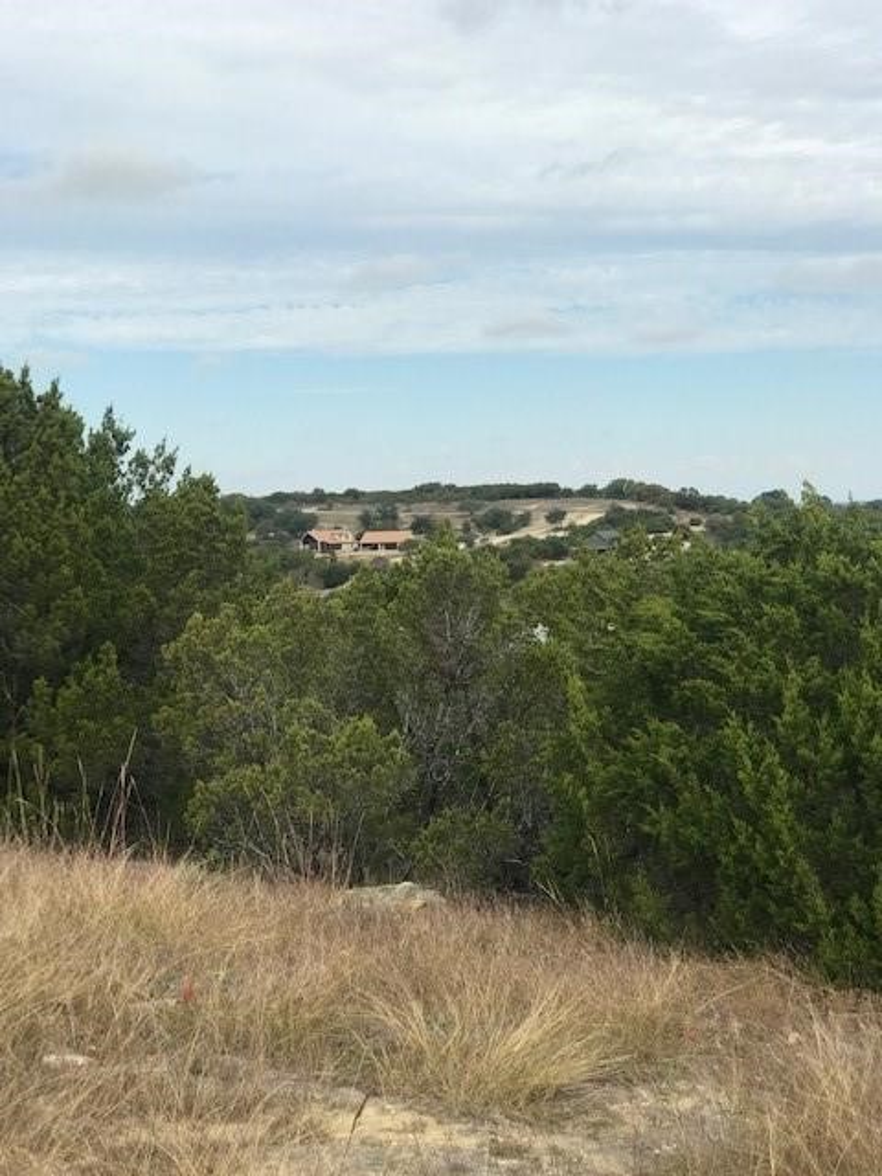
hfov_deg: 25.7
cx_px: 441
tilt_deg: -4.2
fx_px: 1936
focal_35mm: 57
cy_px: 588
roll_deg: -0.3
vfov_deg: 33.8
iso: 20
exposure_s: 1/977
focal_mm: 6.6
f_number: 2.8
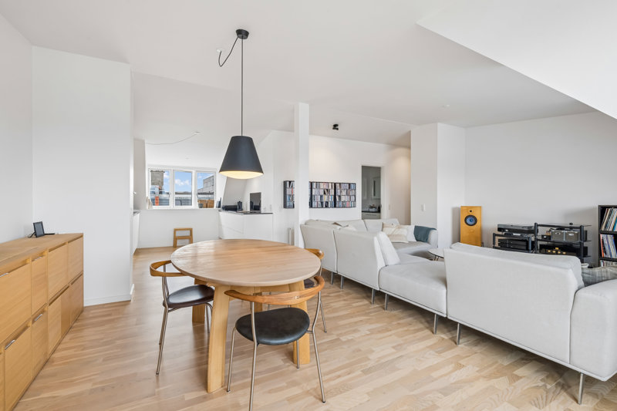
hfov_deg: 96.7
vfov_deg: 73.7
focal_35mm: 16
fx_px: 274
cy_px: 206
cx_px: 308
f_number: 11
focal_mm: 16
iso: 125
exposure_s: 1/10
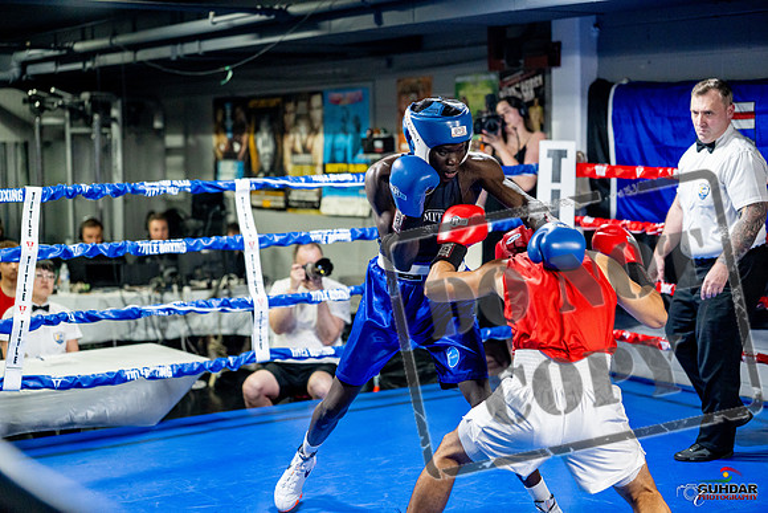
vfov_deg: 21.3
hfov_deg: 31.4
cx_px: 384
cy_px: 256
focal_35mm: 64
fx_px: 1366
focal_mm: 64
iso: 4000
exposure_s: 1/1000
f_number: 2
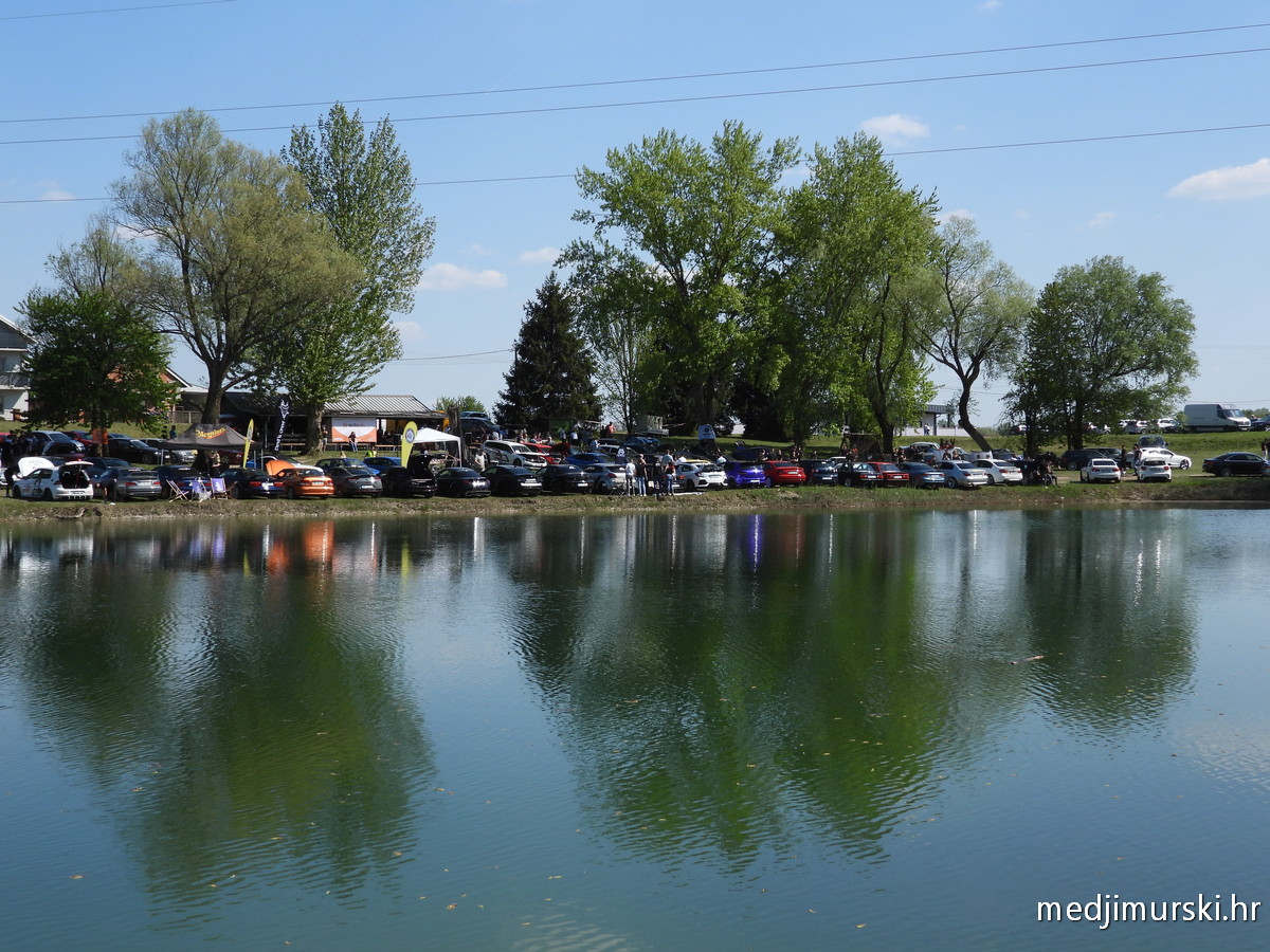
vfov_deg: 29.1
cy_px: 476
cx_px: 635
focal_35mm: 50
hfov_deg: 38.2
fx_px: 1834
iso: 100
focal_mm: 9
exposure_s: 1/1600
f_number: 3.2
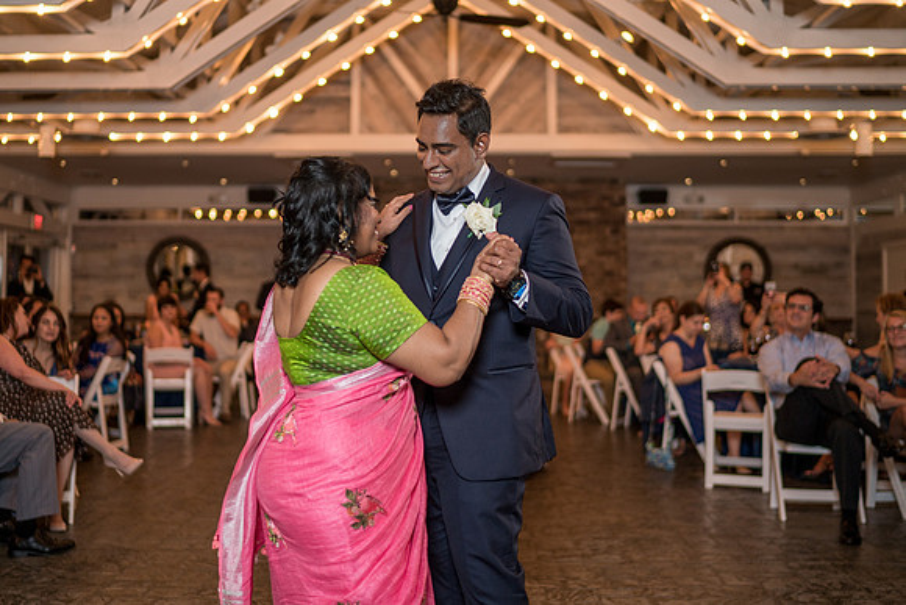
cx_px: 410
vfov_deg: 31.7
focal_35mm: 42
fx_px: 1063
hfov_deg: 46.1
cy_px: 246
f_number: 1.4
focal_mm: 35
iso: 250
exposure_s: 1/200
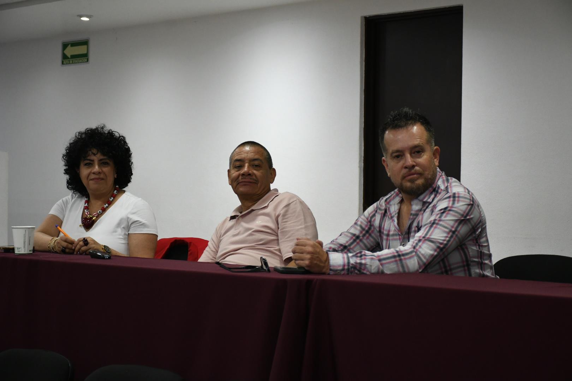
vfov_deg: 16.3
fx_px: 1335
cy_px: 190
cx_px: 286
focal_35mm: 84
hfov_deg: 24.2
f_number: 4.8
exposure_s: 1/100
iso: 2000
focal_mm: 56
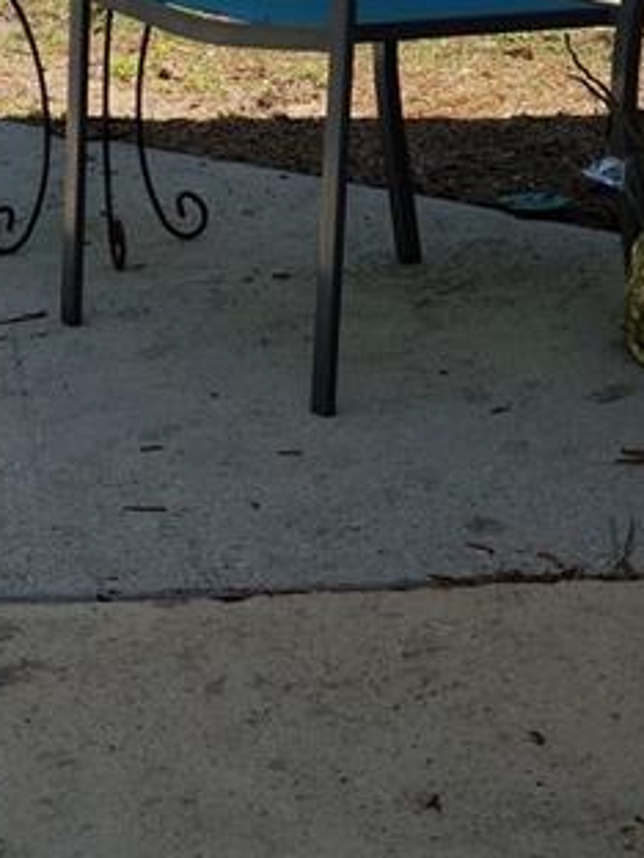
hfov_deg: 11.4
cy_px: 132
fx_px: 3175
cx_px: -36
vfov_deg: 15.3
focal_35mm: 128
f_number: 2.4
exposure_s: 1/586
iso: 25
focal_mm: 6
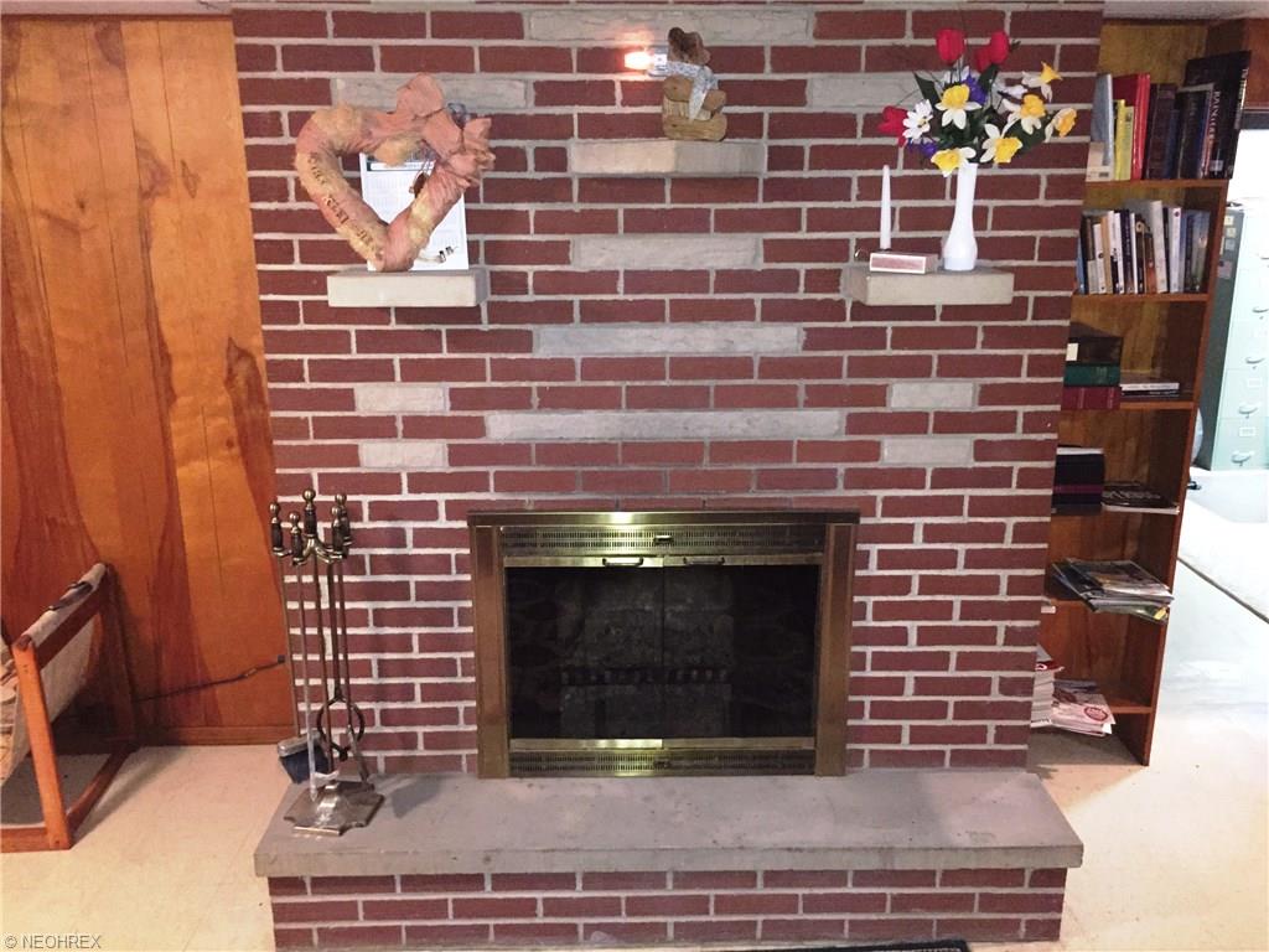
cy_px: 476
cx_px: 634
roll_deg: -1.4
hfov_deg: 61.7
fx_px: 1063
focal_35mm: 29
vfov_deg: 48.2
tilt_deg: -16.4
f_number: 2.2
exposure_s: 1/16
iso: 500
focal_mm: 4.15
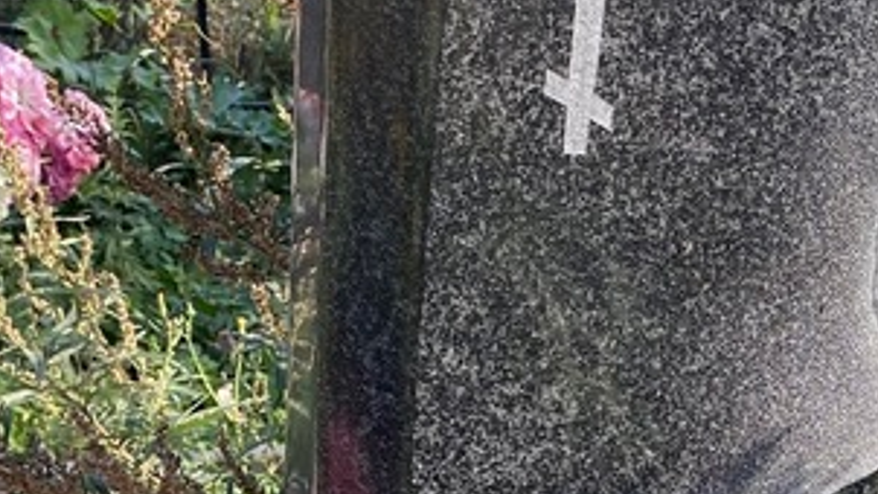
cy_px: 787
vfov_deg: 14.7
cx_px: 849
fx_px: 1746
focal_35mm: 75
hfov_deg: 26.9
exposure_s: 1/606
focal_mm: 4.25
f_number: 1.8
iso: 32
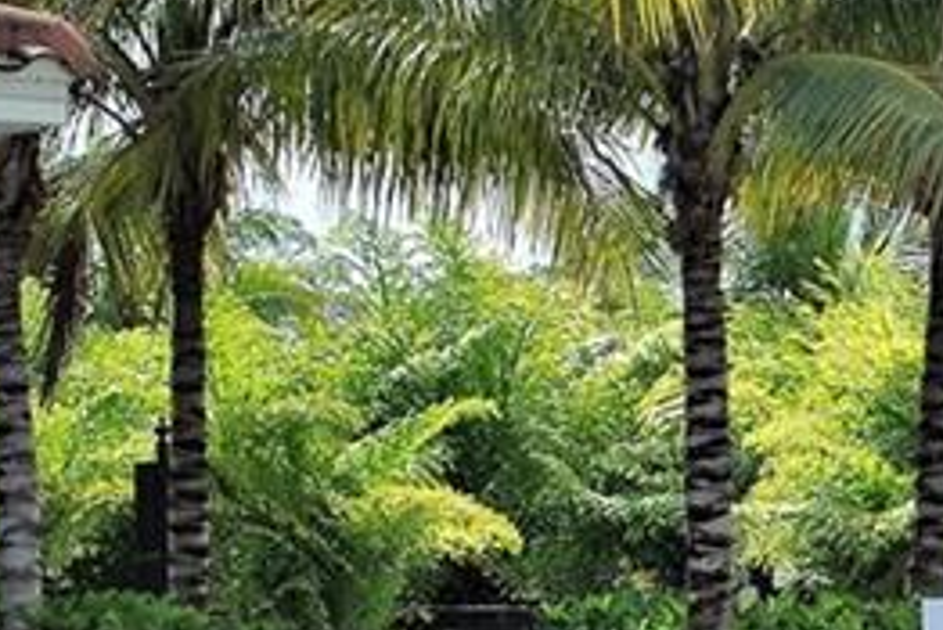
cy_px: 689
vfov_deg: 8.3
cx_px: 1044
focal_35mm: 164
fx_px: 4298
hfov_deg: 12.3
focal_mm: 28
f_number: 8
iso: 100
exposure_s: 1/250
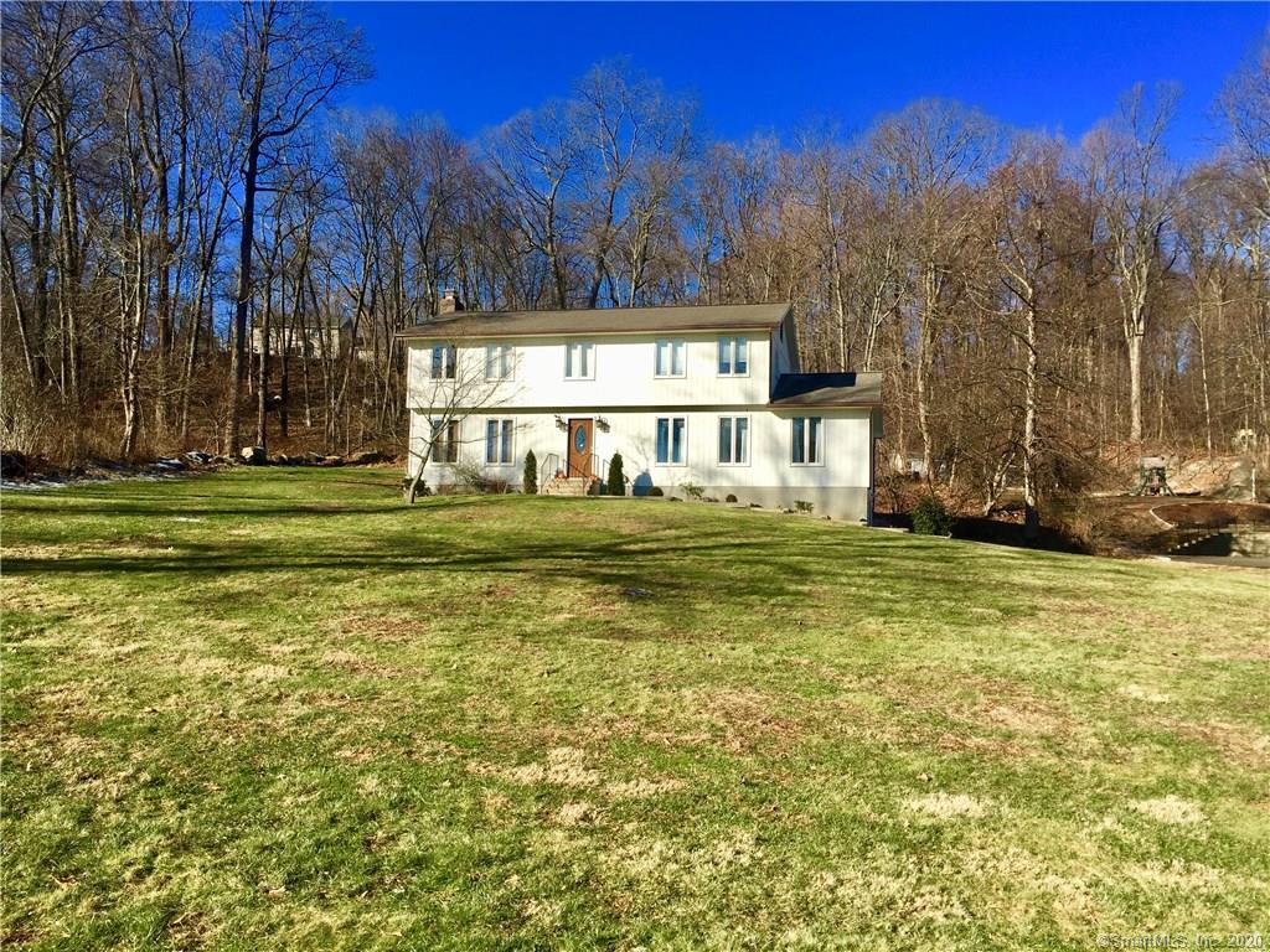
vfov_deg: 48.2
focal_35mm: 29
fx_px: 1064
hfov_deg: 61.7
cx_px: 635
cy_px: 476
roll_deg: -0.9
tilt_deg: +4.5
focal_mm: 4.15
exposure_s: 1/1522
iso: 32
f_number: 2.2
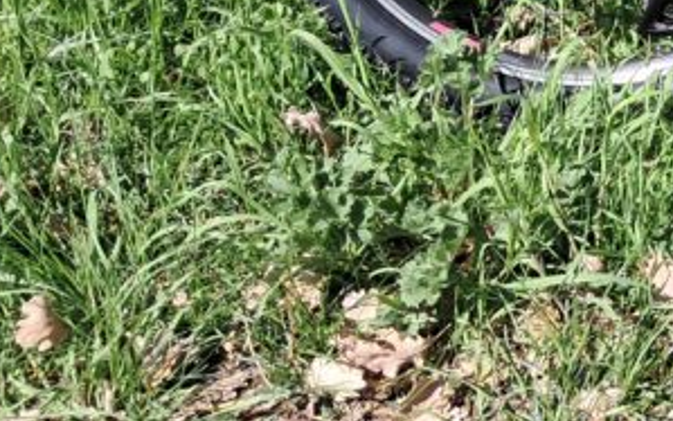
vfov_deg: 12.0
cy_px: -387
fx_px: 1798
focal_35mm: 98
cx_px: 1083
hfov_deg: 18.2
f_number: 1.8
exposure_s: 1/332
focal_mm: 4
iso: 50
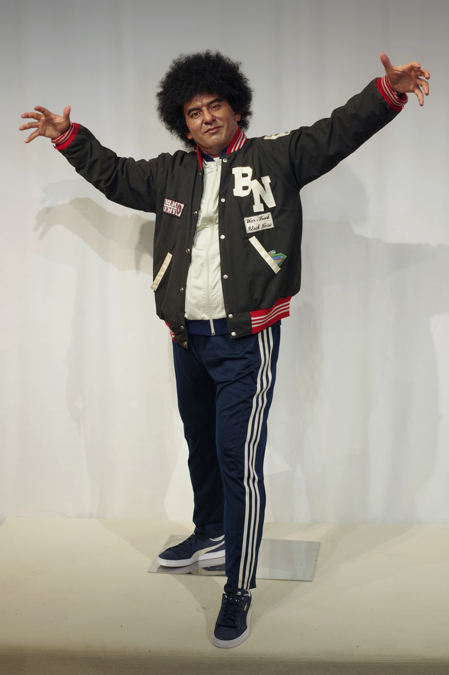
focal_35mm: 52
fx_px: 975
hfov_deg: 25.9
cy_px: 338
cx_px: 224
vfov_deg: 38.2
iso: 400
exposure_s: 1/80
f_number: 4
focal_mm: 35
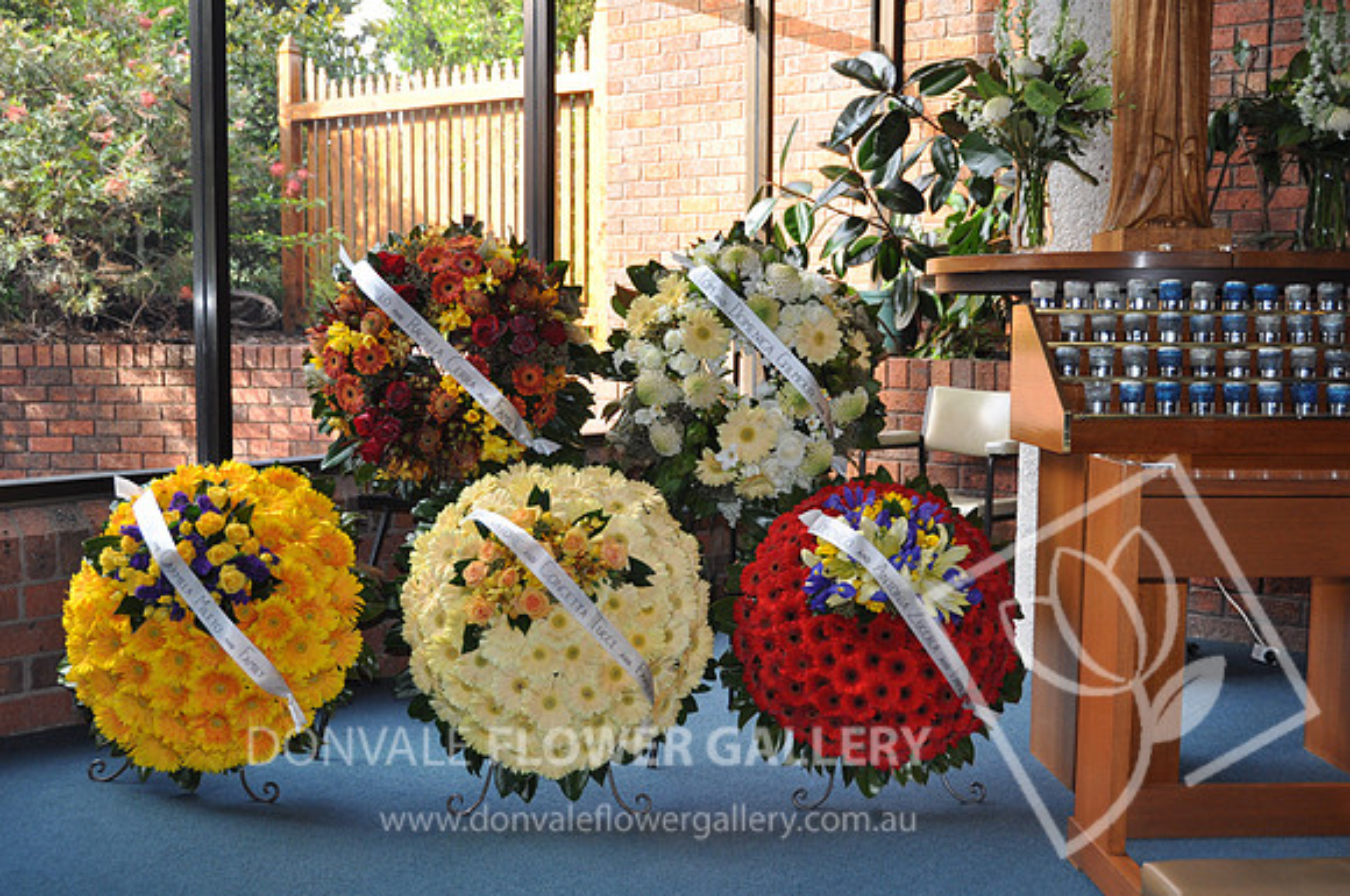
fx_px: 1460
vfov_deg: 34.1
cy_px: 448
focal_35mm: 39
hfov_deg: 49.6
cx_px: 675
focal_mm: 26
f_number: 3.8
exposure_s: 1/125
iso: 500
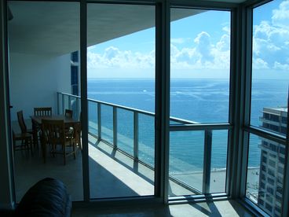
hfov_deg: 51.4
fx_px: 301
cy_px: 108
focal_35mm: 36
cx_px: 144
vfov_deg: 39.7
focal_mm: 6
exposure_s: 1/400
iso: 50
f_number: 4
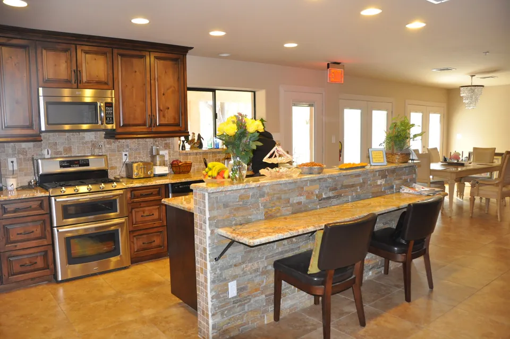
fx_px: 382
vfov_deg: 47.8
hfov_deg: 67.4
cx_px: 255
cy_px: 170
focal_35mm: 27
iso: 800
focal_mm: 18
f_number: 3.5
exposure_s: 1/60
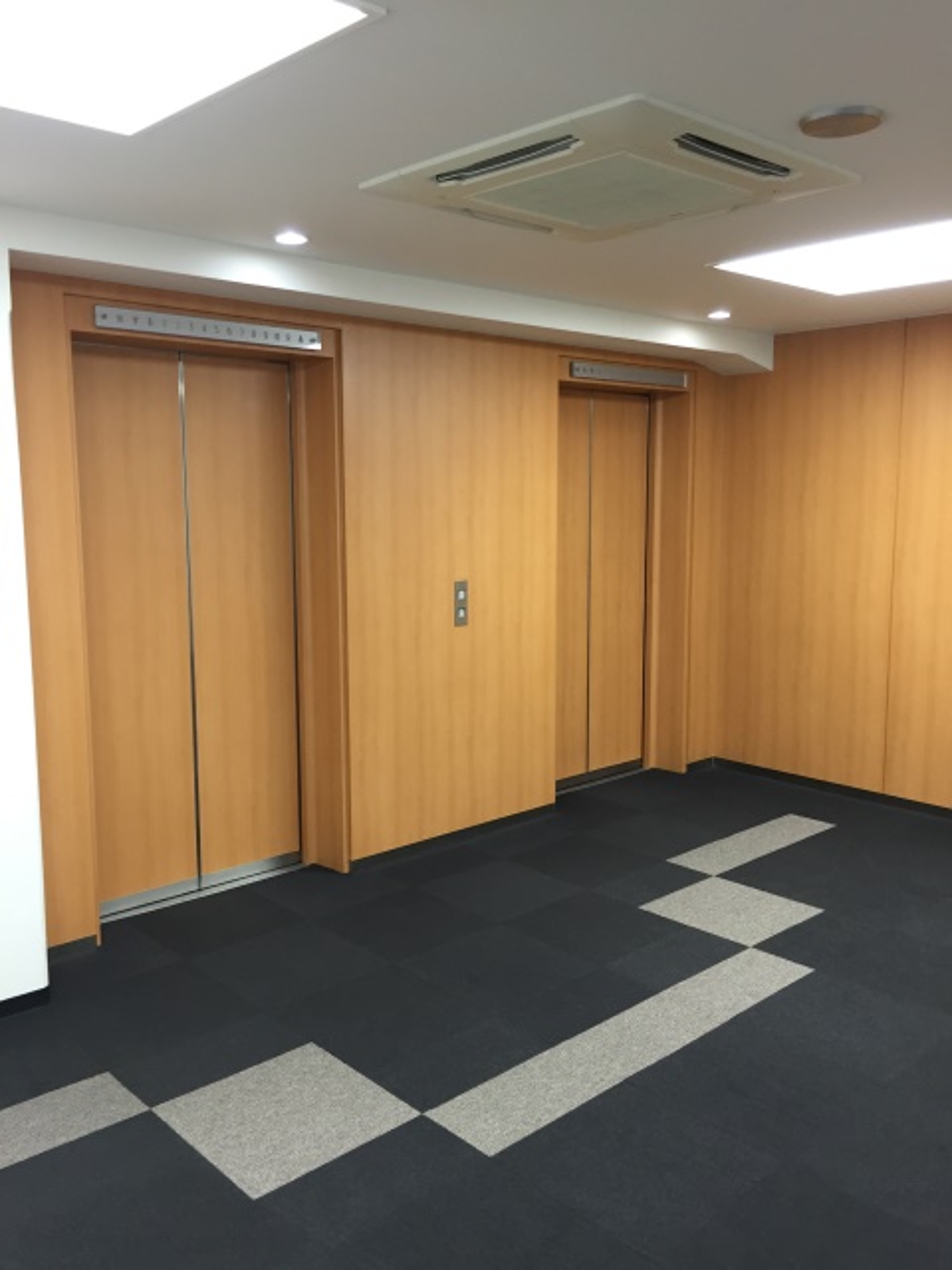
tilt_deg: -6.3
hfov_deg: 48.2
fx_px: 1063
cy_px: 635
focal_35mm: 29
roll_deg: +0.8
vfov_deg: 61.7
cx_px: 476
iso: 50
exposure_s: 1/30
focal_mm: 4.15
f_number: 2.2
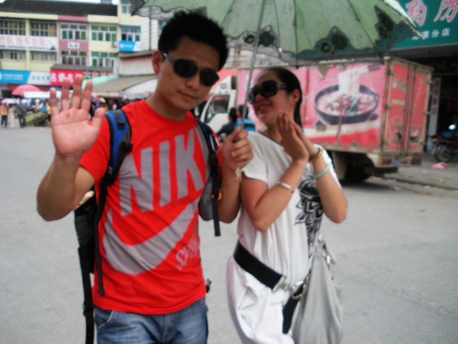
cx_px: 229
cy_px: 172
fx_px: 476
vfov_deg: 39.7
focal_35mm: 36
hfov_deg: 51.4
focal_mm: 6.3
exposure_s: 1/202
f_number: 3.5
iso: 64
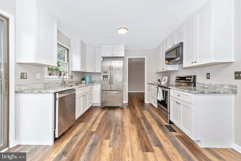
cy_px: 80
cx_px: 120
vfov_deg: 81.3
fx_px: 94
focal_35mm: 14
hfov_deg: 104.2
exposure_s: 1/60
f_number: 8
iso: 250
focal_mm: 14
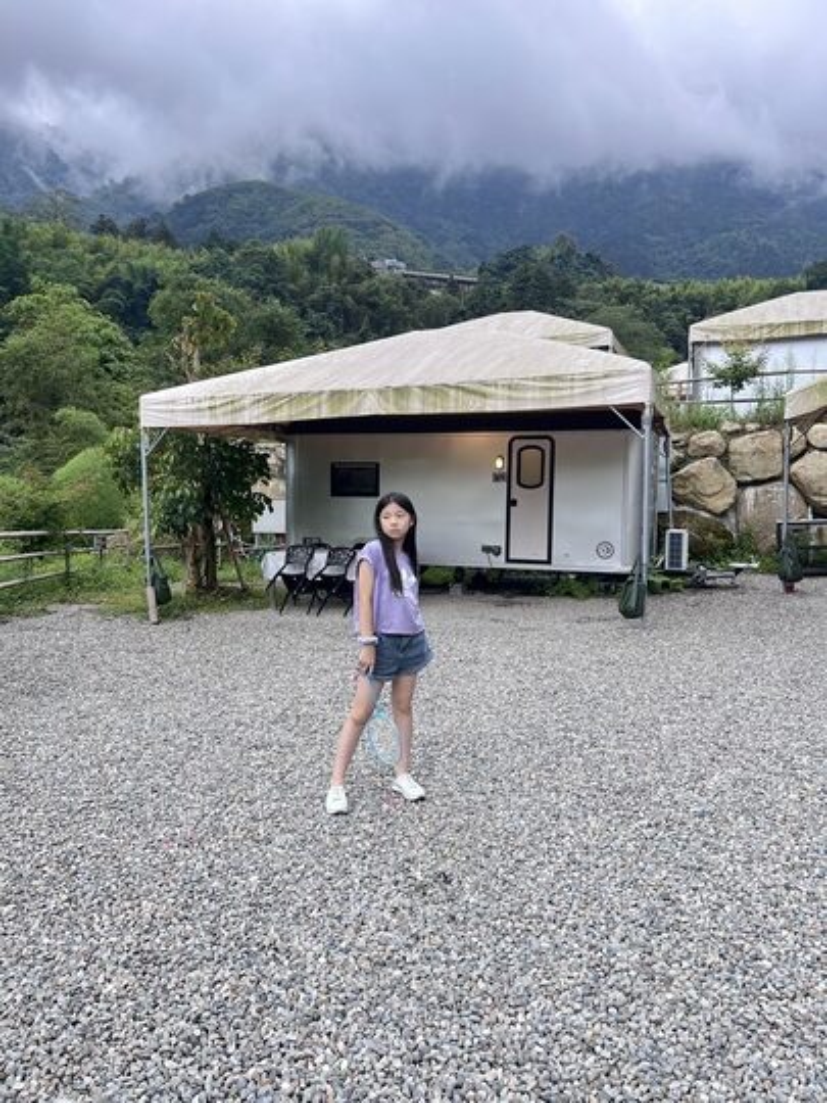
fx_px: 828
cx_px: 414
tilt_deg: -2.5
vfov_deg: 67.3
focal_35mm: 26
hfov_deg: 53.1
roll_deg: -0.3
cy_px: 552
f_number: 1.5
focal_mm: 5.7
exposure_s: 1/121
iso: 50
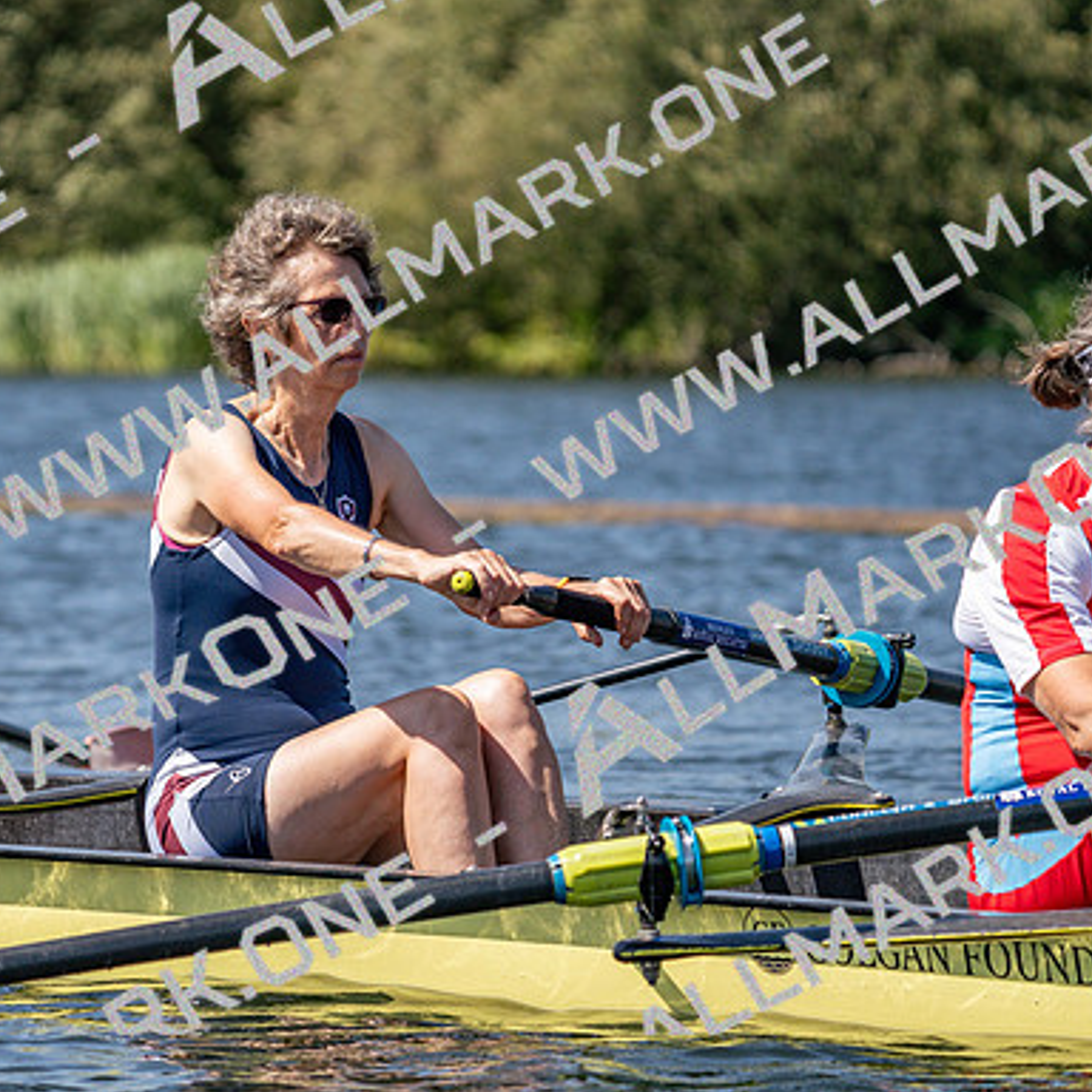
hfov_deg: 6.3
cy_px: 547
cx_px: 324
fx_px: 9886
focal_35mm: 277
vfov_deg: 6.3
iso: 320
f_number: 5.6
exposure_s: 1/2000
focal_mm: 216
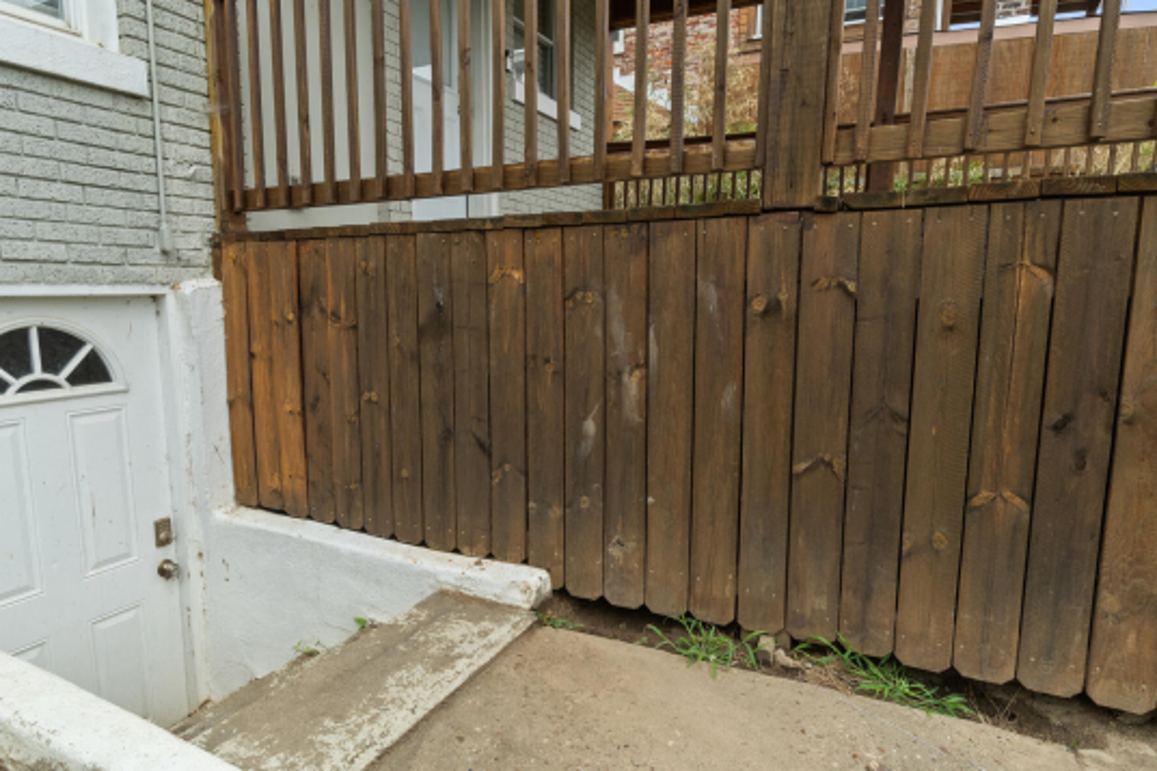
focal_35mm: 21
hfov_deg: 81.2
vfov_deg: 59.5
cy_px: 393
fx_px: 675
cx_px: 553
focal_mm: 10
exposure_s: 1/60
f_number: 10
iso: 400
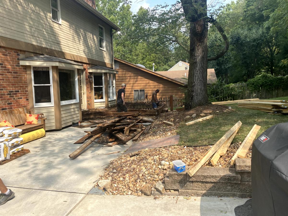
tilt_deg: -6.9
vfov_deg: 53.1
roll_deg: +1.5
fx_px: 216
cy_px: 108
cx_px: 144
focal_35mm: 26
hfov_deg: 67.3
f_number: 1.8
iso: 32
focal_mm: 4.25
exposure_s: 1/1193
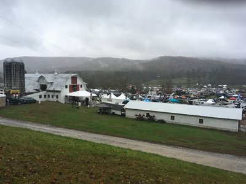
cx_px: 123
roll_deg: -0.4
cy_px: 92
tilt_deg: -4.1
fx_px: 206
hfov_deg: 61.7
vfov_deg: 48.2
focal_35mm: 29
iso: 80
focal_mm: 4.15
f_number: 2.2
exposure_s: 1/30
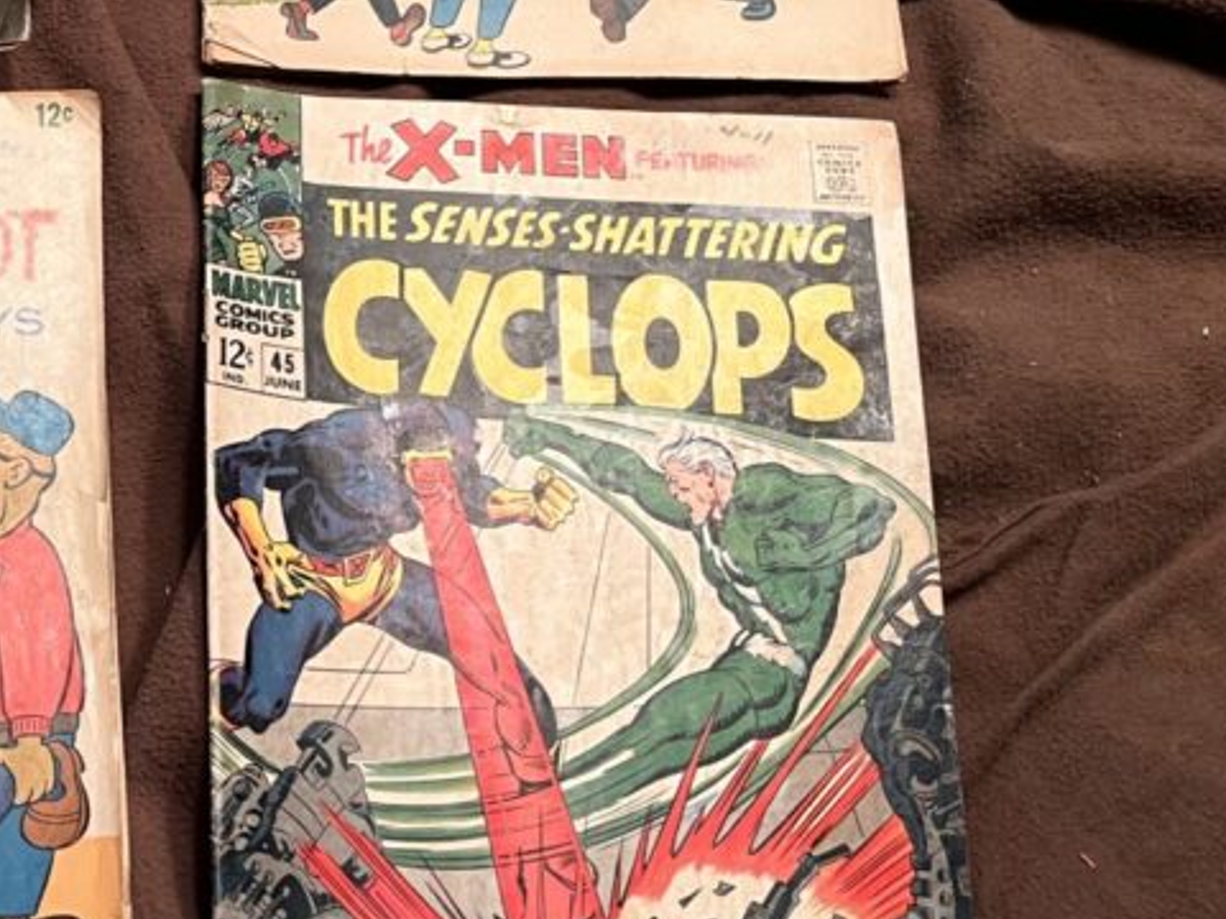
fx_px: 2302
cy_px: 248
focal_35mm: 65
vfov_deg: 22.4
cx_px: -186
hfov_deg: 26.9
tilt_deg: -71.3
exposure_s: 1/60
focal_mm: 5.1
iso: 125
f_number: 1.6
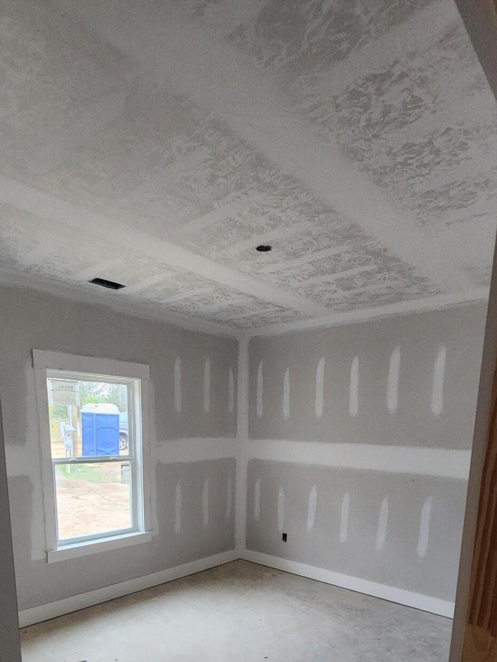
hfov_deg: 63.4
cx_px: 234
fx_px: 402
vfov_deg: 72.2
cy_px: 515
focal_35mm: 21
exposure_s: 1/30
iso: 500
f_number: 2.2
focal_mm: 2.2
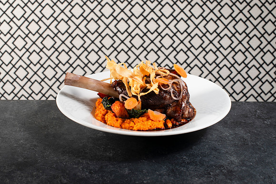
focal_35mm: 50
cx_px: 138
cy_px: 92
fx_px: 384
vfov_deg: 27.0
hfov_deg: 39.5
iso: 200
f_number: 9
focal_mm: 50
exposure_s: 1/200
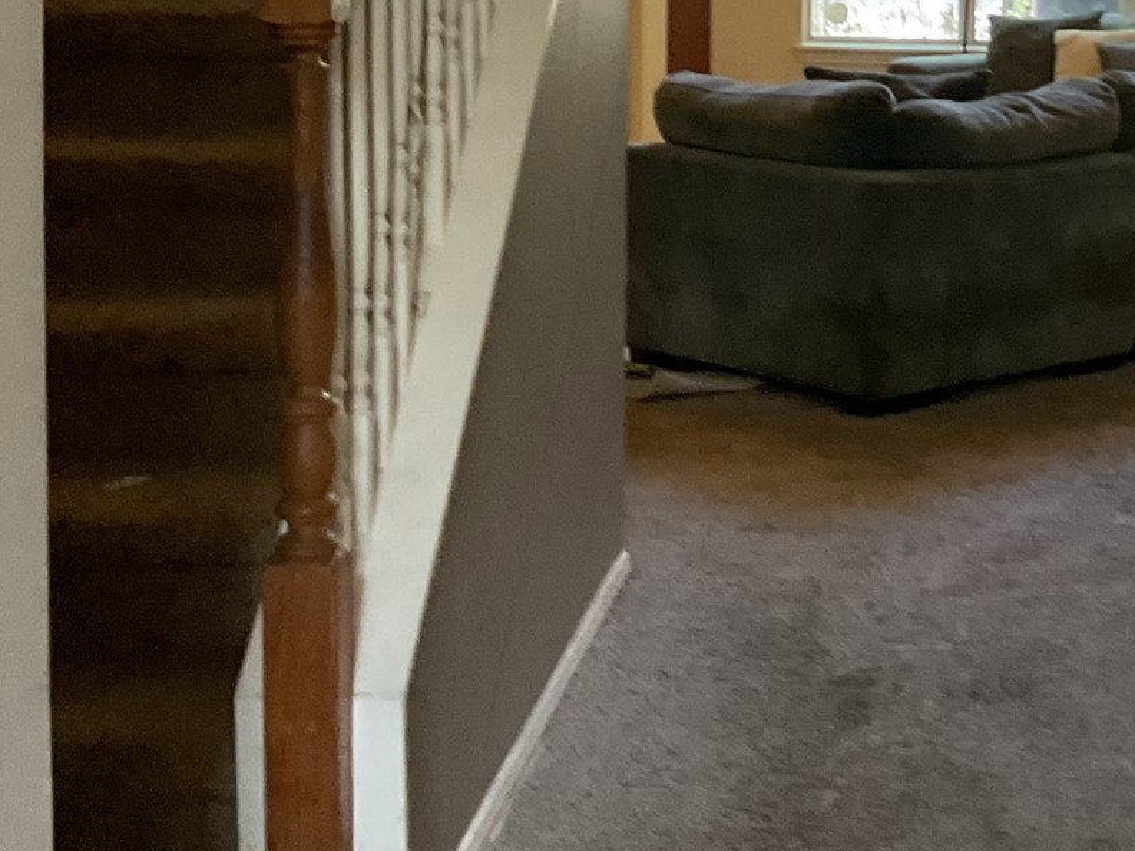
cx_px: 1145
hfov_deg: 24.7
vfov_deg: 19.2
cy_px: 57
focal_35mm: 75
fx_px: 2459
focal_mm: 3
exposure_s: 1/60
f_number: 1.8
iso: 160
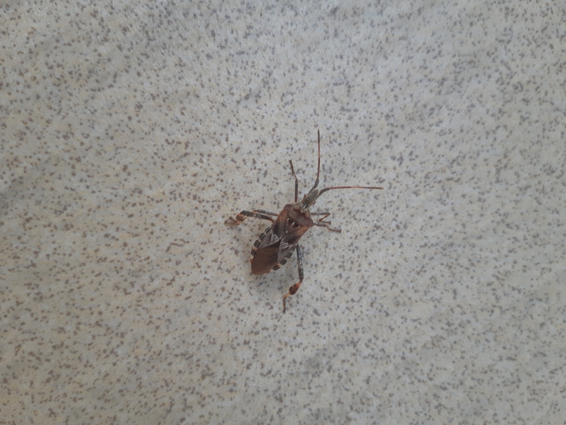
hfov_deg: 67.3
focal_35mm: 26
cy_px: 212
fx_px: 425
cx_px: 283
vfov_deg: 53.1
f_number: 1.7
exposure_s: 1/100
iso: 50
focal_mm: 3.93
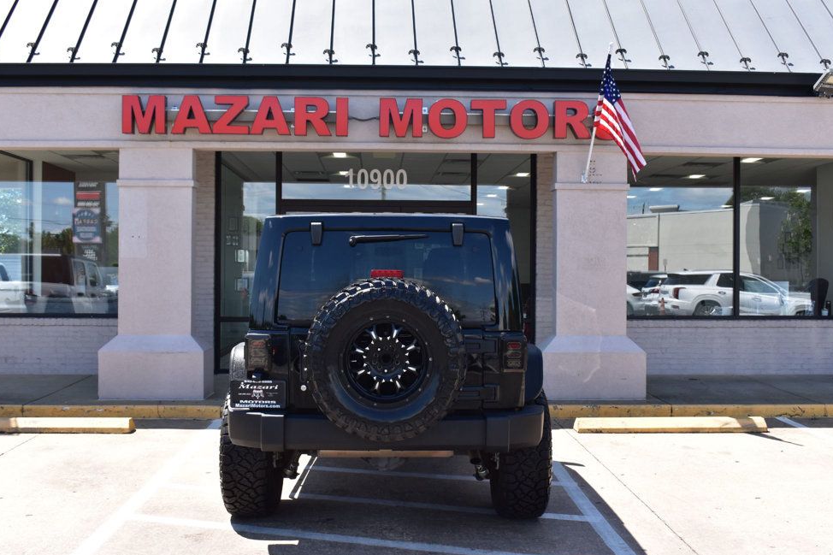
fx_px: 948
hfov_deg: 47.4
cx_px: 418
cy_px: 278
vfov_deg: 32.6
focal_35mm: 41
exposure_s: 1/320
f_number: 10
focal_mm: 26
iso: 400
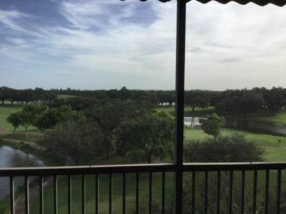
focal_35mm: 31
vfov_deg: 45.4
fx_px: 256
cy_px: 107
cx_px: 143
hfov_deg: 58.4
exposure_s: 1/684
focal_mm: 3.3
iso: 25
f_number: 2.4
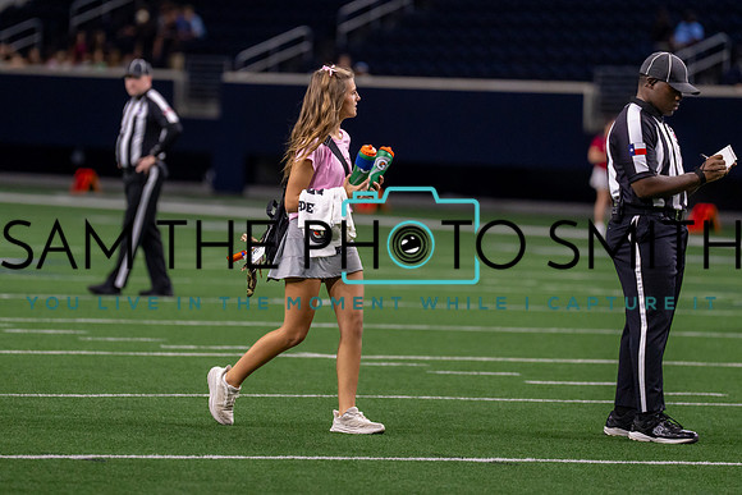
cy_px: 210
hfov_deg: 6.8
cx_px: 308
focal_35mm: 303
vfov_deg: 4.5
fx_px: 6240
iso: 2000
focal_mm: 200
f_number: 2.8
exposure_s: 1/1000
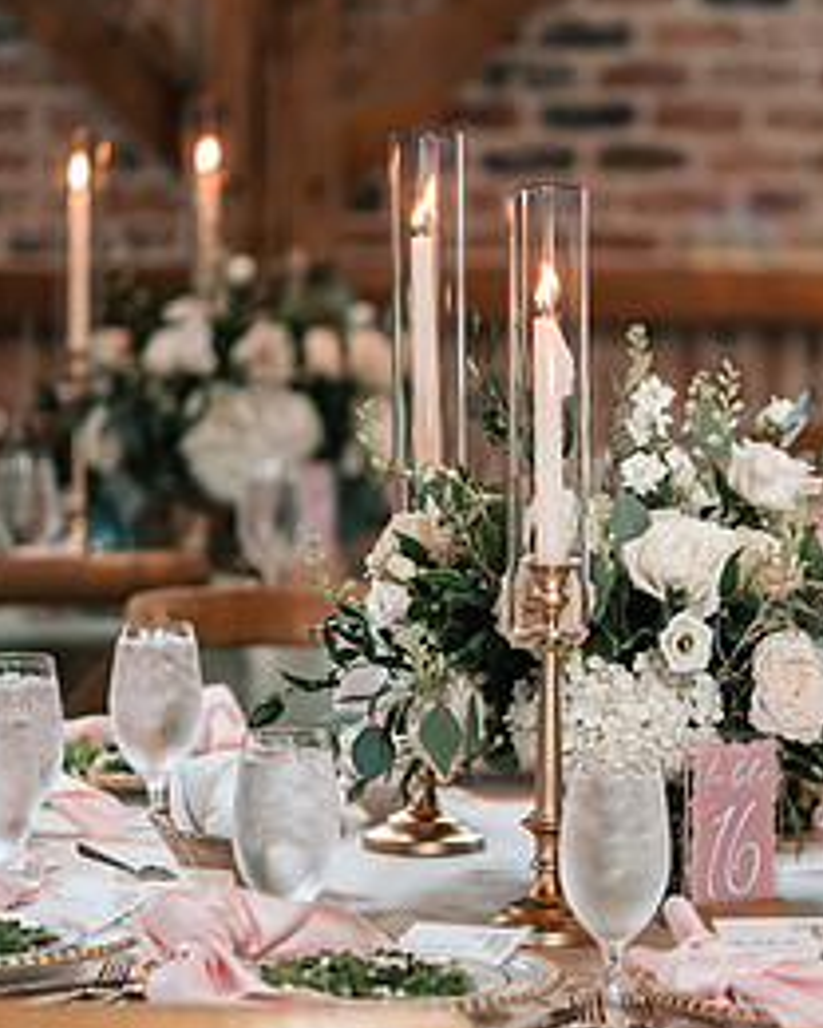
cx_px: 681
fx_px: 5724
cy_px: 591
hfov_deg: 8.2
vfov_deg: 10.3
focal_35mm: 188
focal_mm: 85
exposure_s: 1/320
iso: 500
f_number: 1.8
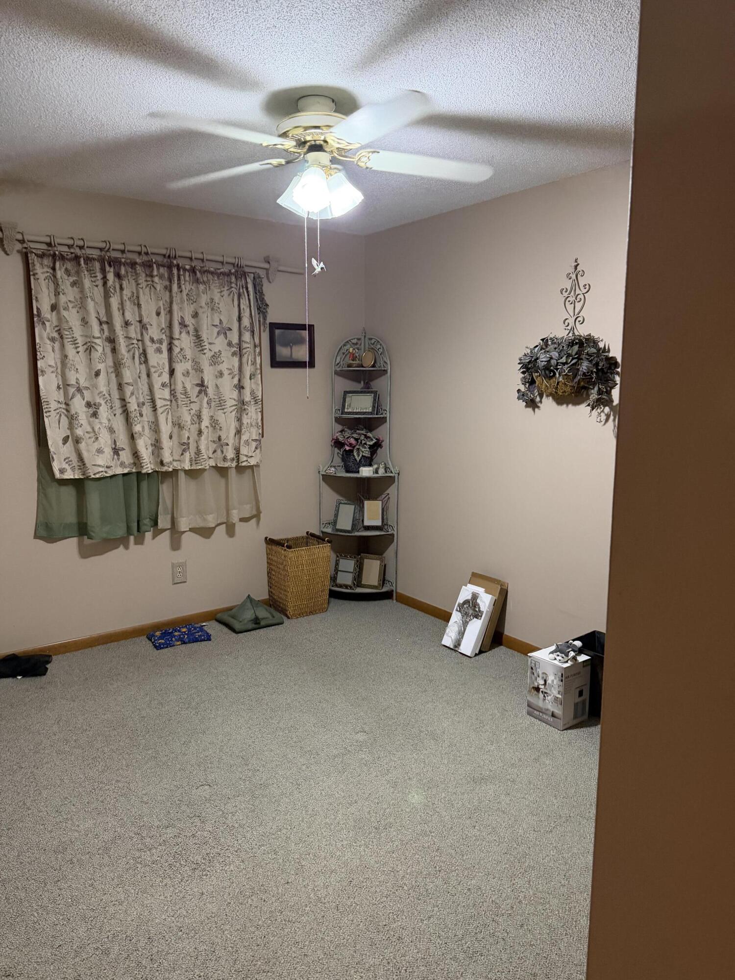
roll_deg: -0.1
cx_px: 368
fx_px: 679
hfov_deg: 56.8
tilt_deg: -7.7
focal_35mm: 24
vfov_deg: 71.6
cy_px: 490
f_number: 1.78
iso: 500
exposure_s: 1/60
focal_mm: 6.76
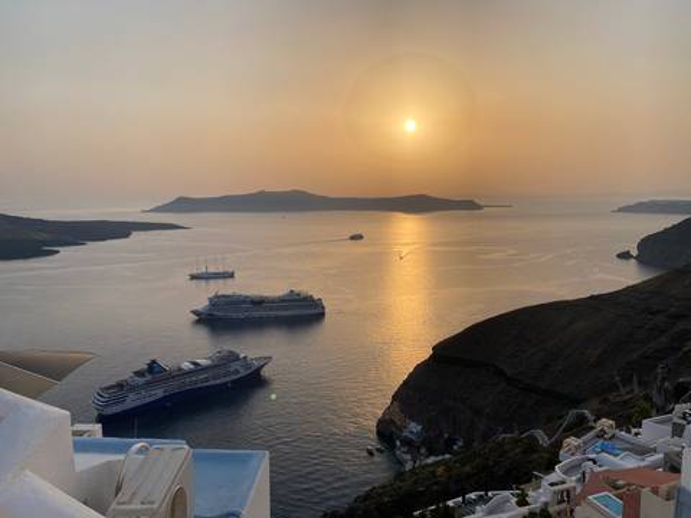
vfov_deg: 53.1
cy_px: 259
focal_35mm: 26
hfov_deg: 67.3
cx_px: 346
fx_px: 519
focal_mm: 4.25
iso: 32
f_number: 1.8
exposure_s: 1/3984
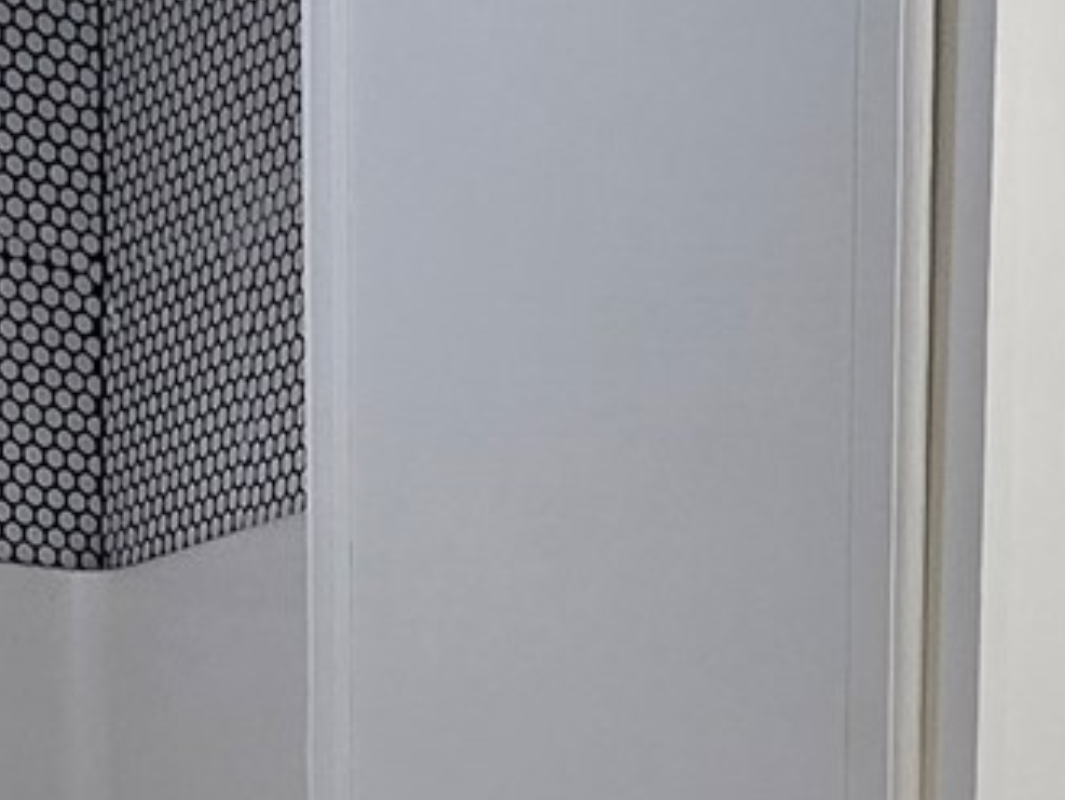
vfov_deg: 15.7
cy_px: 1422
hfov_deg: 24.1
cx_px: 644
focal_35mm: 81
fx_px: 2493
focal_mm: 2.2
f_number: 2.2
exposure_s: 1/120
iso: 64
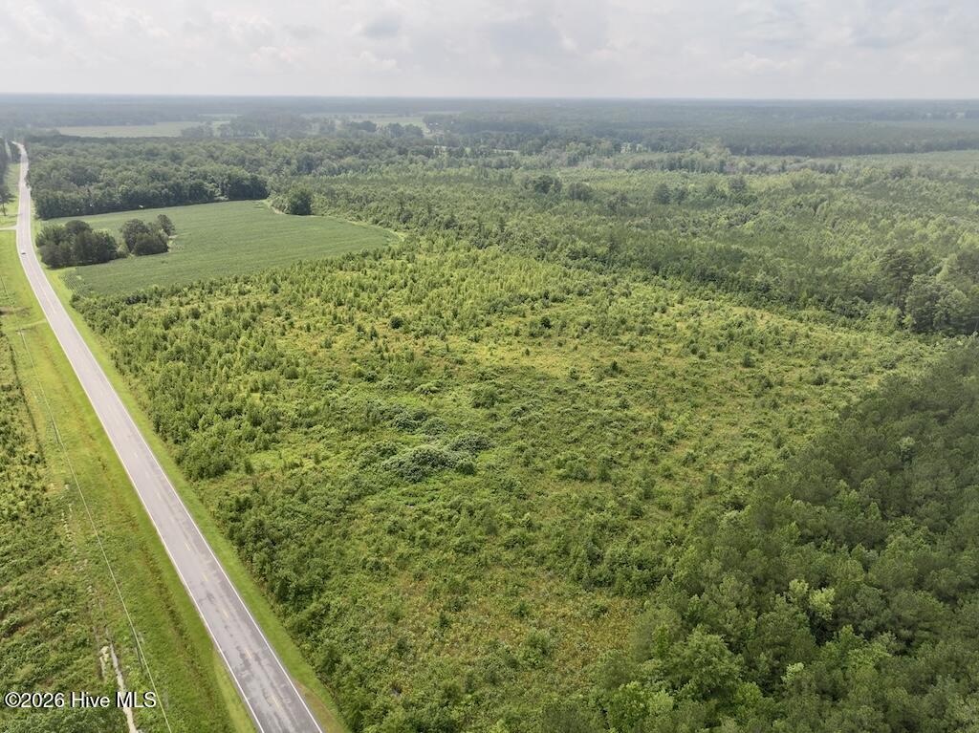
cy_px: 366
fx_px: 678
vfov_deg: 56.8
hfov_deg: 71.6
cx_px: 490
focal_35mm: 24
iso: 150
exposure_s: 1/120
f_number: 2.8
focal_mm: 12.29
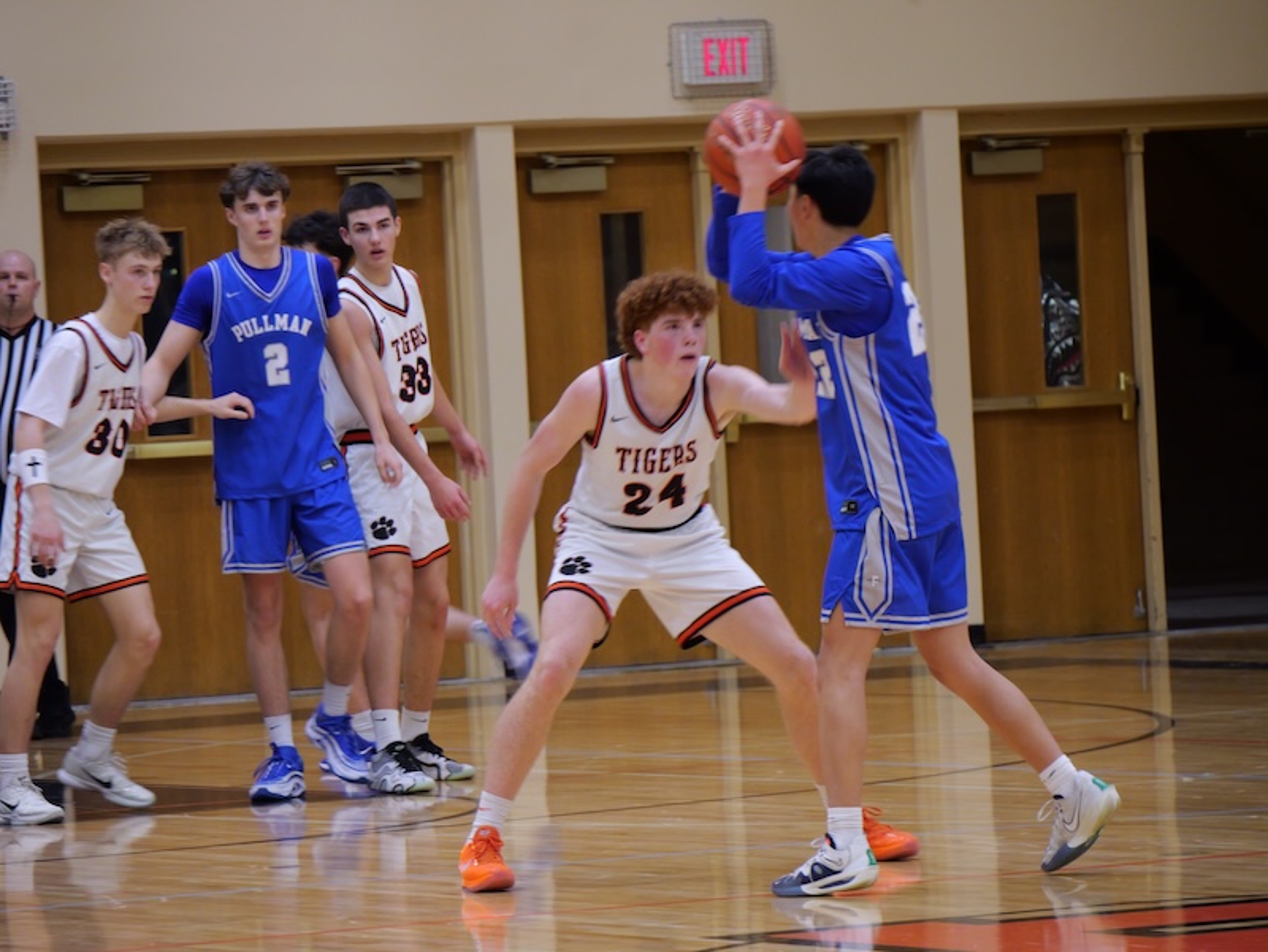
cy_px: 476
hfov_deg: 8.0
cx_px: 634
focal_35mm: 248
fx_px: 9090
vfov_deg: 6.0
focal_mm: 124
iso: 2000
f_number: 5.6
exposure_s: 1/80
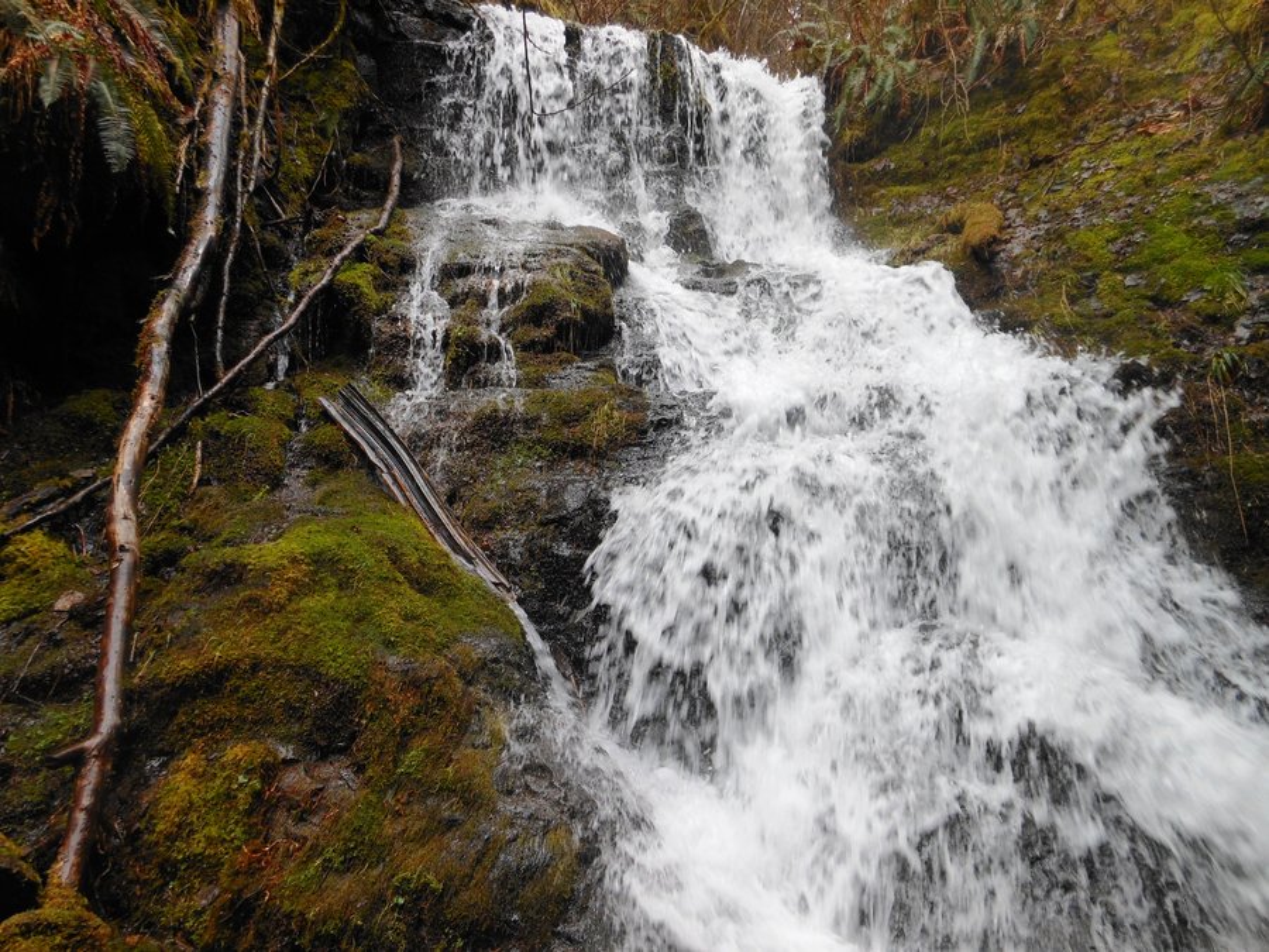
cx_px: 634
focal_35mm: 25
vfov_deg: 54.9
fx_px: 916
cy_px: 476
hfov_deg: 69.4
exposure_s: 1/100
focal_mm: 4.5
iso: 80
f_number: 3.2
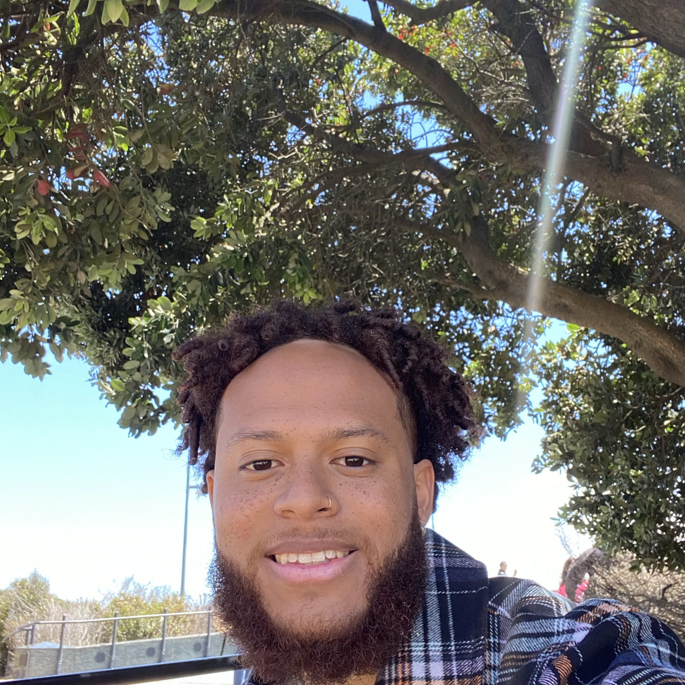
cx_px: 340
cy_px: 375
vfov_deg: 46.0
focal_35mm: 36
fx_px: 806
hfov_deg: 46.0
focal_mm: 2.71
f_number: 2.2
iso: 32
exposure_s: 1/122
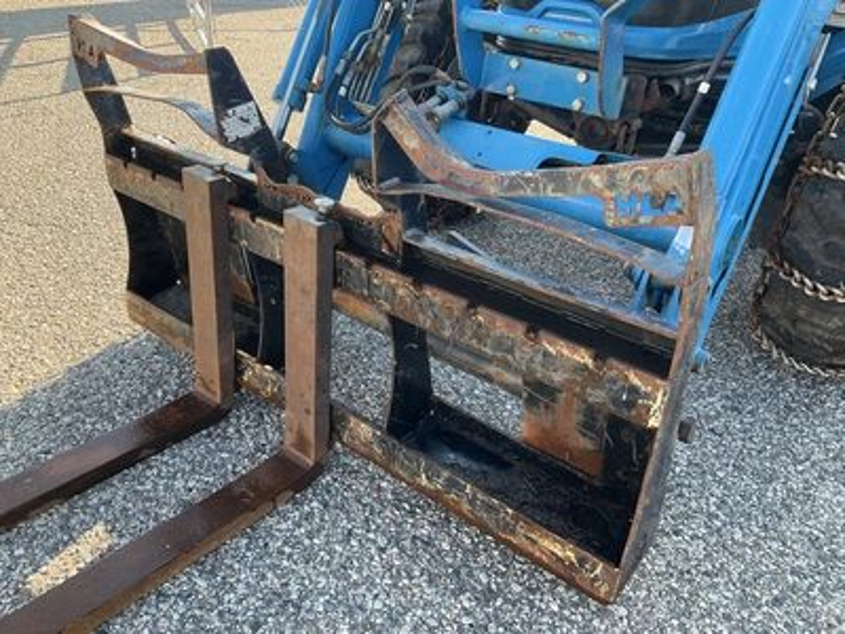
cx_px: 422
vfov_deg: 48.2
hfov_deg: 61.7
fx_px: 708
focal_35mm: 29
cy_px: 317
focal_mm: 3
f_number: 1.8
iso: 32
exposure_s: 1/172
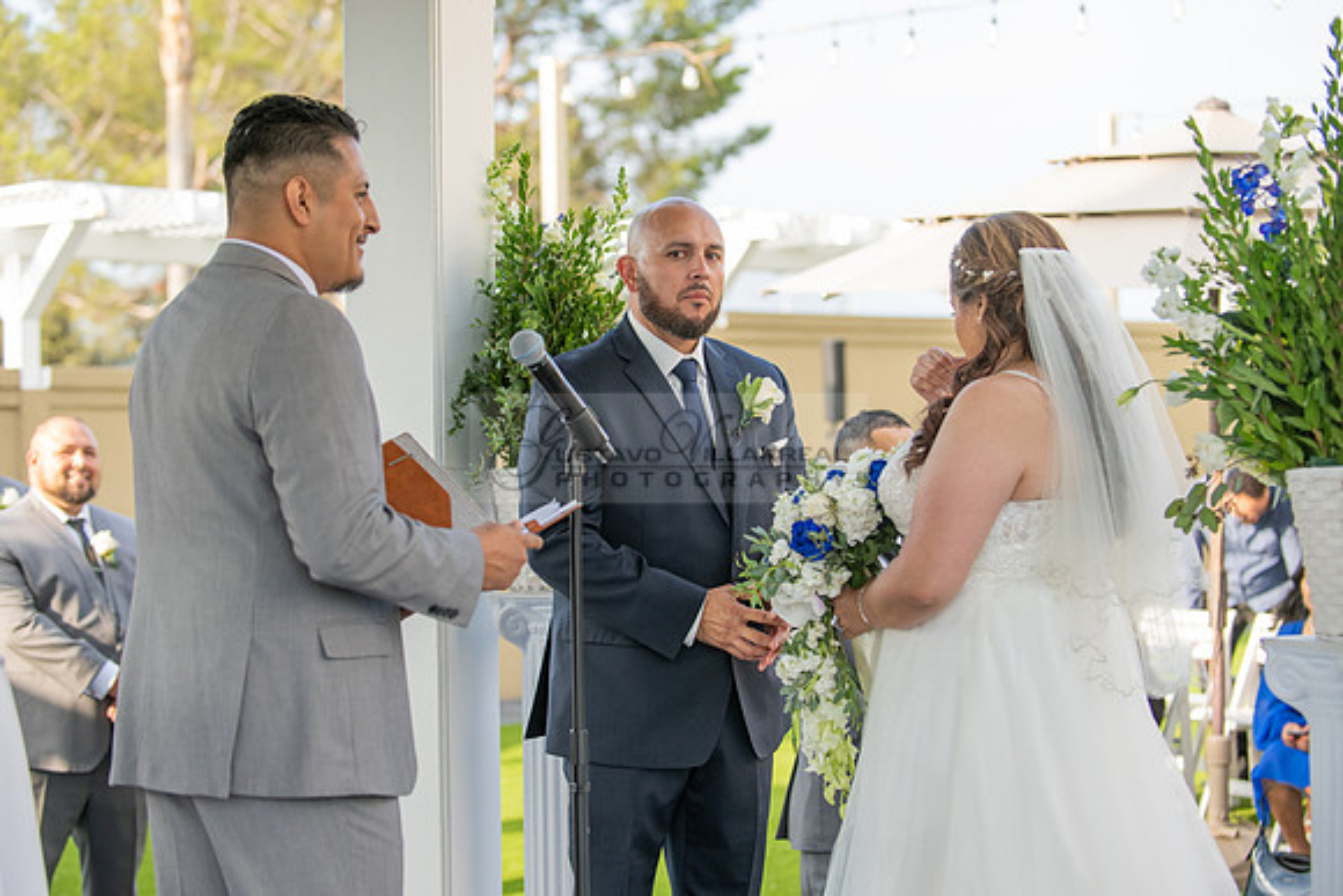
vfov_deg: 19.5
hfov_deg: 28.8
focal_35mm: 70
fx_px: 2612
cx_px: 672
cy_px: 448
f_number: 2.8
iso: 400
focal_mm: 70
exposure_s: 1/800
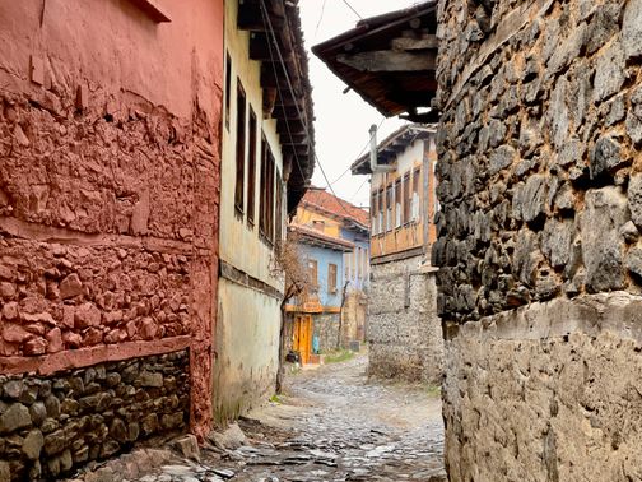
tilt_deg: +3.0
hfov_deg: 29.8
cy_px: 244
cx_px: 325
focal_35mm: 65
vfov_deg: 22.6
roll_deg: -0.4
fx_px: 1206
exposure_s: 1/121
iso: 100
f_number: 2.2
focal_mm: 7.5
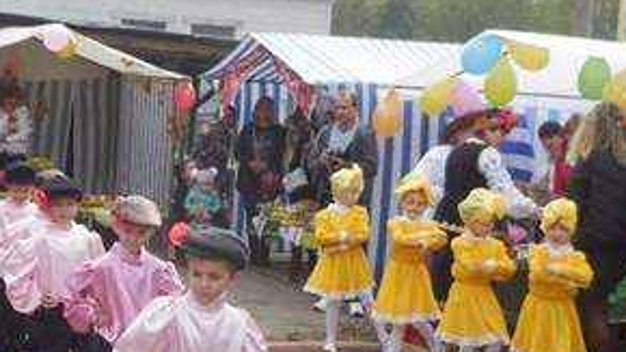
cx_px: 136
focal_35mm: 83
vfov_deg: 14.4
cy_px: 317
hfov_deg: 25.2
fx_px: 1377
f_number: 3.8
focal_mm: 8.2
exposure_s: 1/250
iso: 125
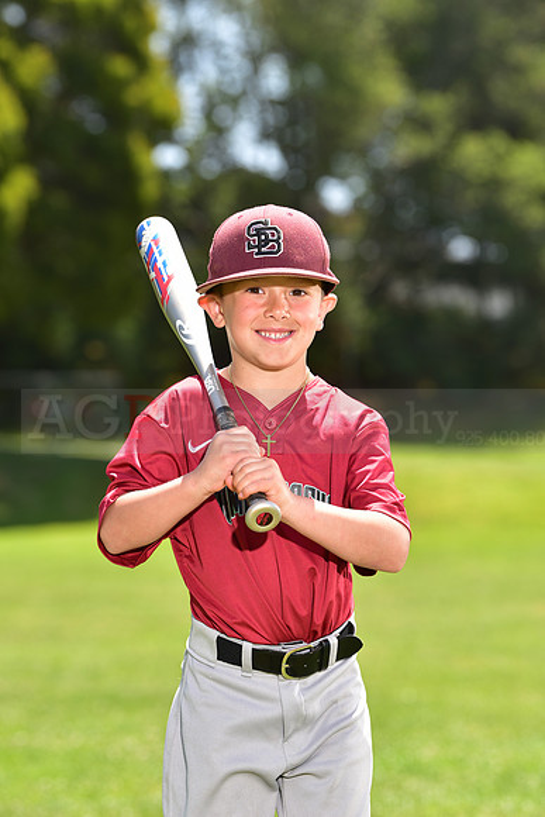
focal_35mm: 150
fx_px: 3404
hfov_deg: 9.2
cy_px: 408
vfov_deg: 13.7
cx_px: 272
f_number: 5
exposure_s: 1/200
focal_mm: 150
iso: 80
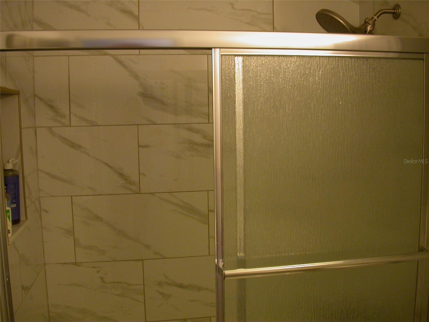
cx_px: 214
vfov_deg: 37.7
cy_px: 161
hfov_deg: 49.0
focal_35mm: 38
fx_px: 471
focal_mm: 7.85
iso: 100
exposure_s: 1/39.5
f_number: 2.6
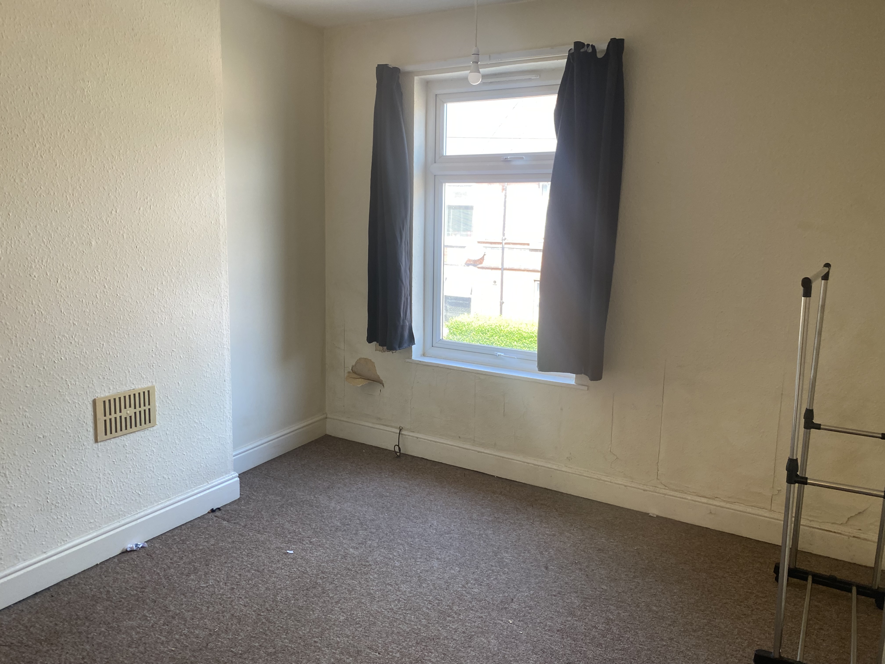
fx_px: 665
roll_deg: -1.3
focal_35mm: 26
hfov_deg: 67.3
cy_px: 332
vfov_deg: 53.1
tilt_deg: -12.0
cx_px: 442
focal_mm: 4.25
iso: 100
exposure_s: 1/121
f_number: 1.8
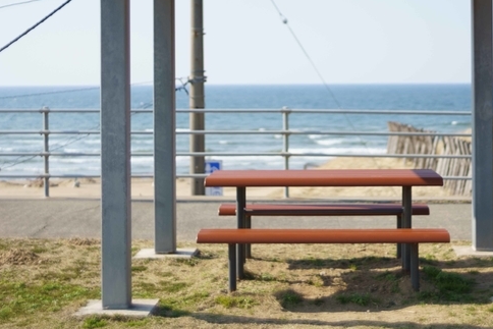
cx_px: 336
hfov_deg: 27.1
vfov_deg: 18.3
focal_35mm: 74
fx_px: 1014
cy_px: 86
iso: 100
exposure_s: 1/8000
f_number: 1.4
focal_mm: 35
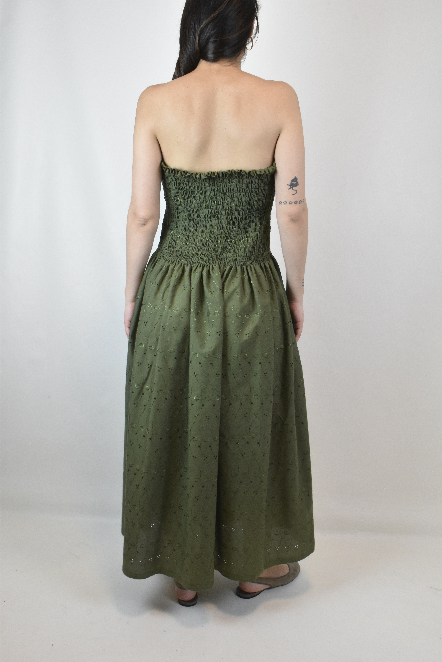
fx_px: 608
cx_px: 221
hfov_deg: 40.0
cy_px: 331
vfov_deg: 57.2
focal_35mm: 33
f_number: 16
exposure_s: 1/40
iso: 1600
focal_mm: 22
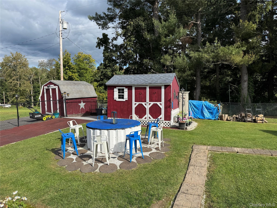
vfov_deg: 56.8
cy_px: 104
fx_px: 192
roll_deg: +1.0
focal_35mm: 24
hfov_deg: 71.6
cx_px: 138
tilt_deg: -4.5
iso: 80
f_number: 1.78
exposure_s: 1/3413
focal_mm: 6.76
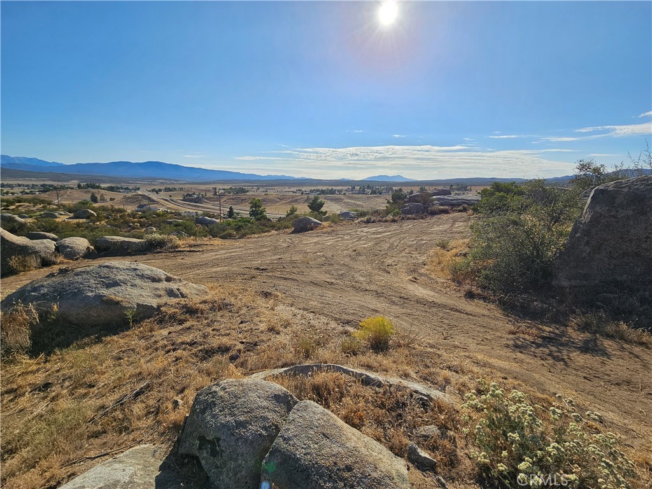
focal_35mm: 13
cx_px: 326
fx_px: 245
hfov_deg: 106.2
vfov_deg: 89.9
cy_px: 244
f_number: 2.2
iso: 50
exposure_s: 1/4279
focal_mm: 2.2
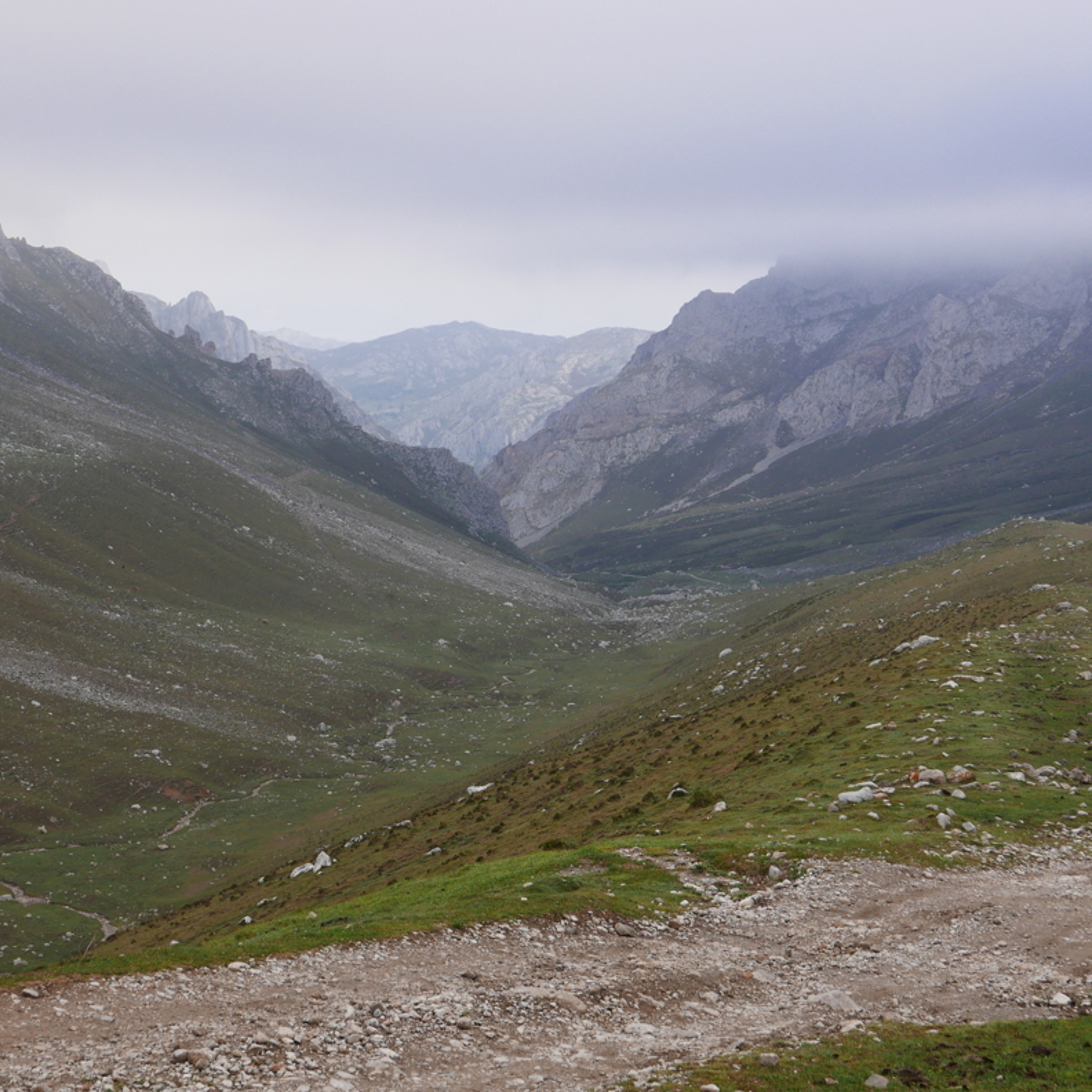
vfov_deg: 27.3
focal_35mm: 63
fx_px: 2248
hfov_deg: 27.3
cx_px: 538
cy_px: 546
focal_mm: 22
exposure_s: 1/200
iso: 200
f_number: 5.6
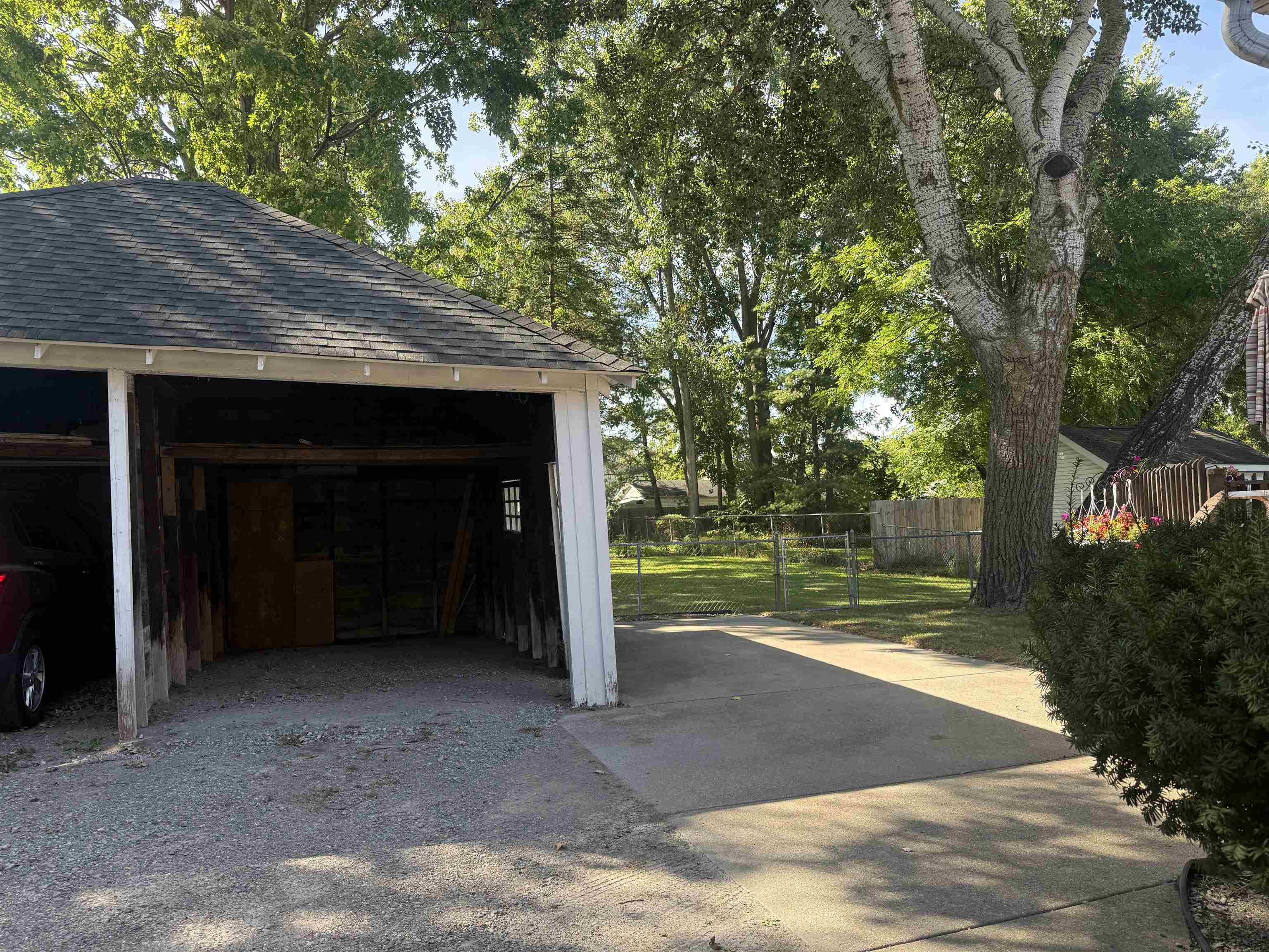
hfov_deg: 71.6
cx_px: 634
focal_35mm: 24
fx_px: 880
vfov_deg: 56.8
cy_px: 476
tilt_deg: +2.7
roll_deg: +1.7
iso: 100
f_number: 1.78
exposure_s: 1/598
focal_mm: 6.76
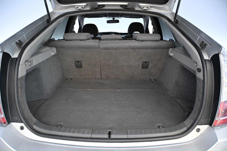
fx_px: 288
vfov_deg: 29.4
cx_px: 114
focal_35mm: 46
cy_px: 76
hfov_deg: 43.0
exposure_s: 1/125
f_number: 4.8
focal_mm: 30.5
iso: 2500
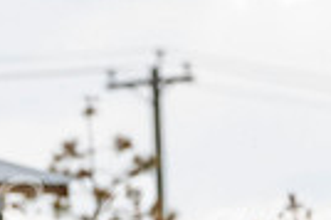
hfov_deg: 2.2
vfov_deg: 1.5
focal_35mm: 932
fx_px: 8559
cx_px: -74
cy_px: 370
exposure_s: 1/1250
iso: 1000
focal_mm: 215
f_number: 5.6
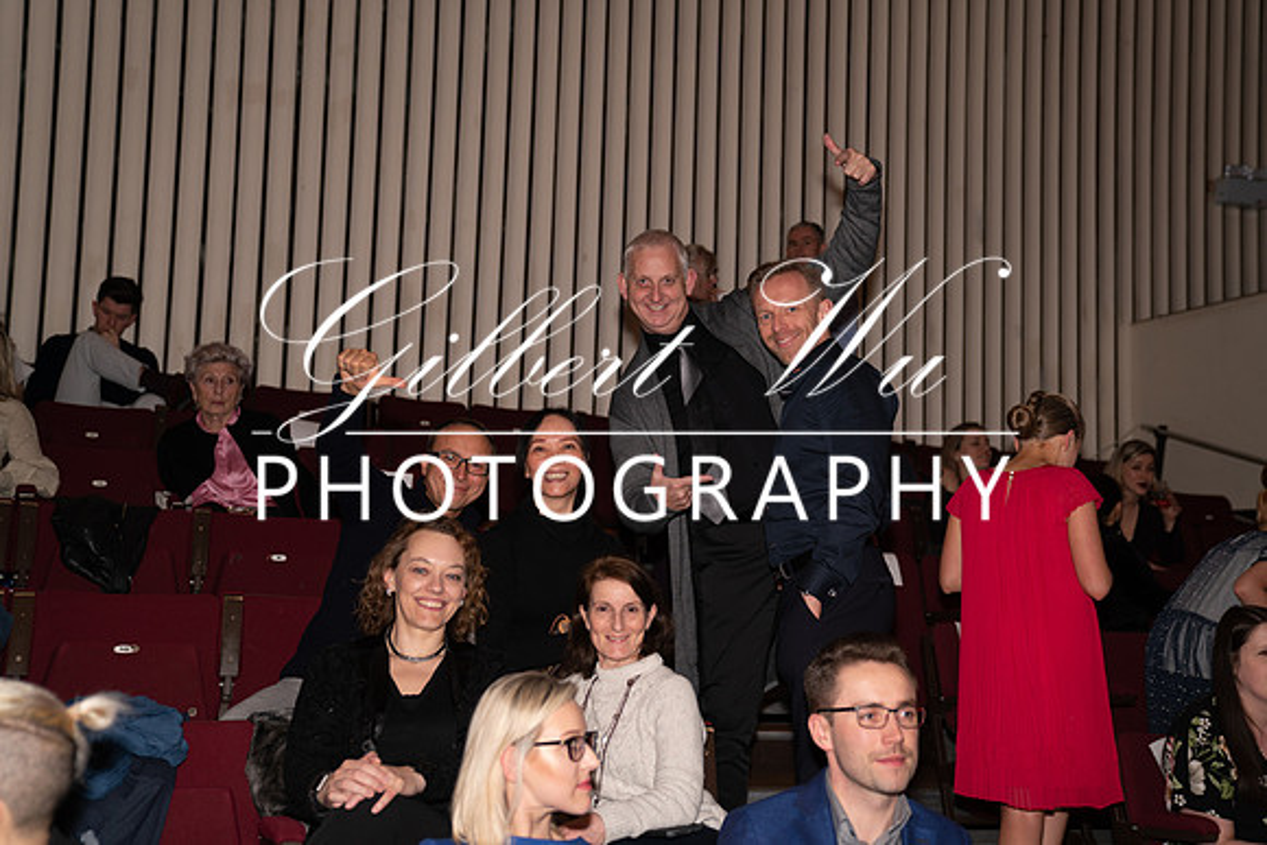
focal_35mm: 43
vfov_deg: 31.2
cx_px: 634
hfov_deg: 45.4
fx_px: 1514
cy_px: 422
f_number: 2.8
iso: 200
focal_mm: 43
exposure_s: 1/100
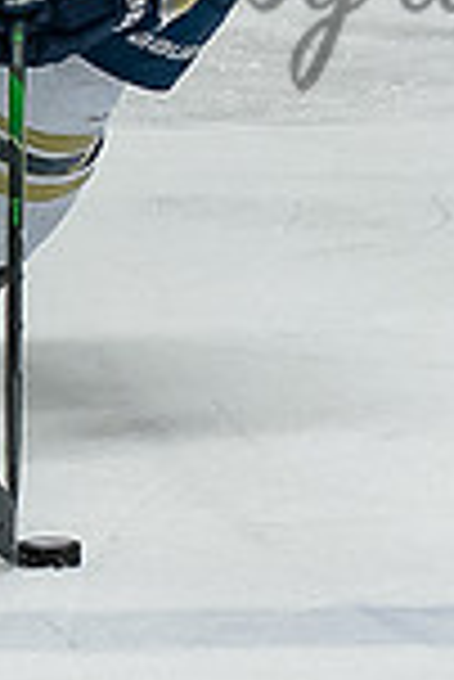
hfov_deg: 1.4
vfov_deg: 2.1
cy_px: -48
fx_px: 18381
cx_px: 181
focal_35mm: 974
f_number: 3.5
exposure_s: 1/800
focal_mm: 78
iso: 2500
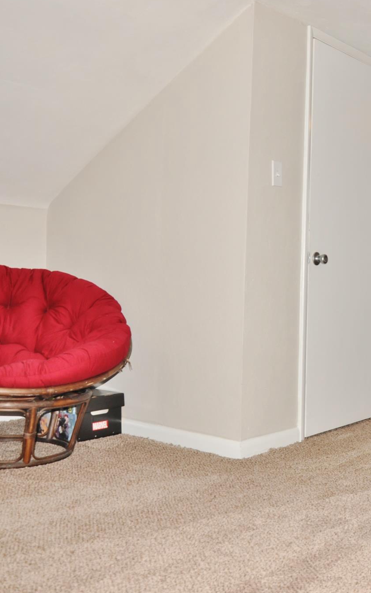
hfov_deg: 29.2
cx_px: 339
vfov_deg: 47.2
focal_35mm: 42
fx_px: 679
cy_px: 295
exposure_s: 1/60
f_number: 5.6
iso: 200
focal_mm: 18
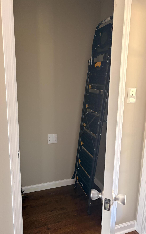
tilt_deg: -10.4
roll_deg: -1.4
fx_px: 178
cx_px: 62
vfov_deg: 66.5
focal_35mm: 28
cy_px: 116
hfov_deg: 44.4
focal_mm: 5.96
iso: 400
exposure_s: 1/60
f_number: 1.6
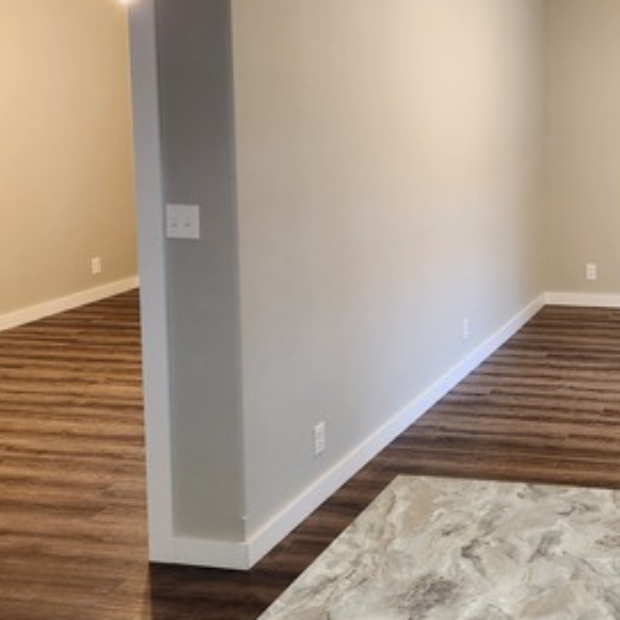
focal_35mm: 50
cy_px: 194
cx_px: 603
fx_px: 1013
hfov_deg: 31.7
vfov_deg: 33.6
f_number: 1.8
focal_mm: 5.4
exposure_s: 1/120
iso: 320
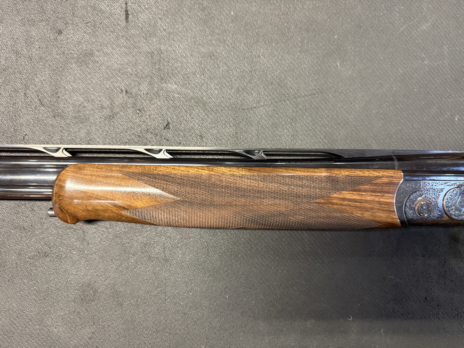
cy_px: 174
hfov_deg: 71.6
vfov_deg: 56.8
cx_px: 232
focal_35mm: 24
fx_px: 322
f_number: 1.78
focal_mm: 6.76
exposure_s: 1/33
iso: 640
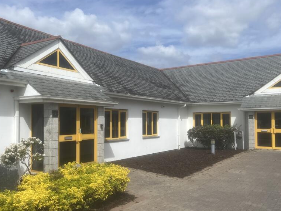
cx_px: 125
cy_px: 114
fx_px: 284
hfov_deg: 52.5
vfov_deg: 40.7
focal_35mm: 35
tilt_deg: +1.1
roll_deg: +0.8
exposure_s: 1/6993
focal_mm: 5.7
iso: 50
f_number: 1.5
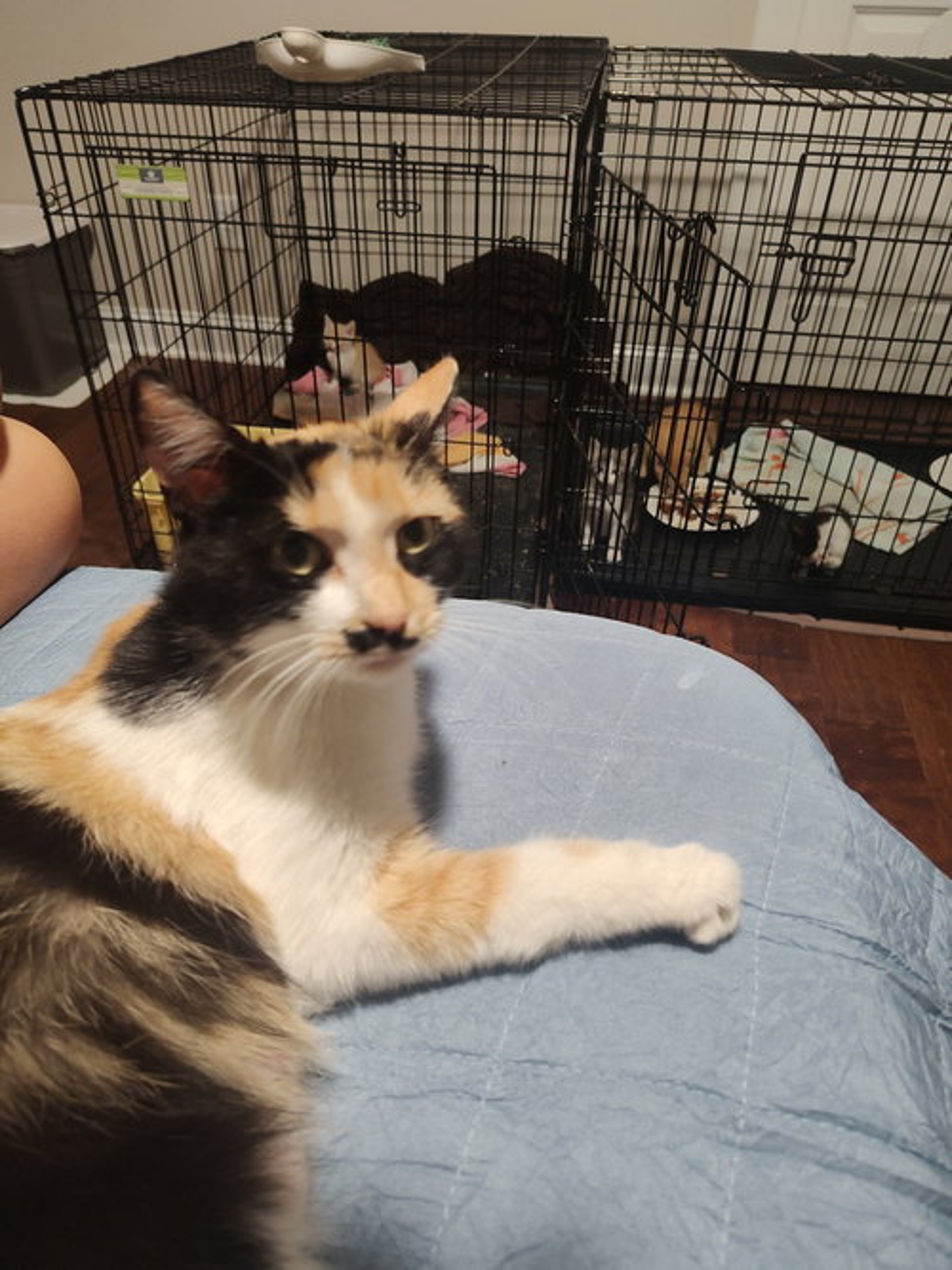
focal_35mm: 23
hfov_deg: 58.9
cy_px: 635
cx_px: 476
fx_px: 844
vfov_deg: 73.9
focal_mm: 5.56
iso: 881
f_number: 1.88
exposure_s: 1/40
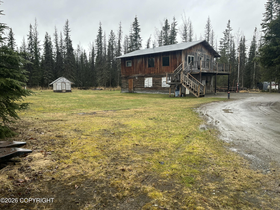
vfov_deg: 53.1
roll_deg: +2.4
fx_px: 210
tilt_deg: -6.3
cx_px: 140
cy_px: 105
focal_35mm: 26
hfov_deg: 67.3
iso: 50
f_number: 1.6
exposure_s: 1/563
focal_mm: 5.1
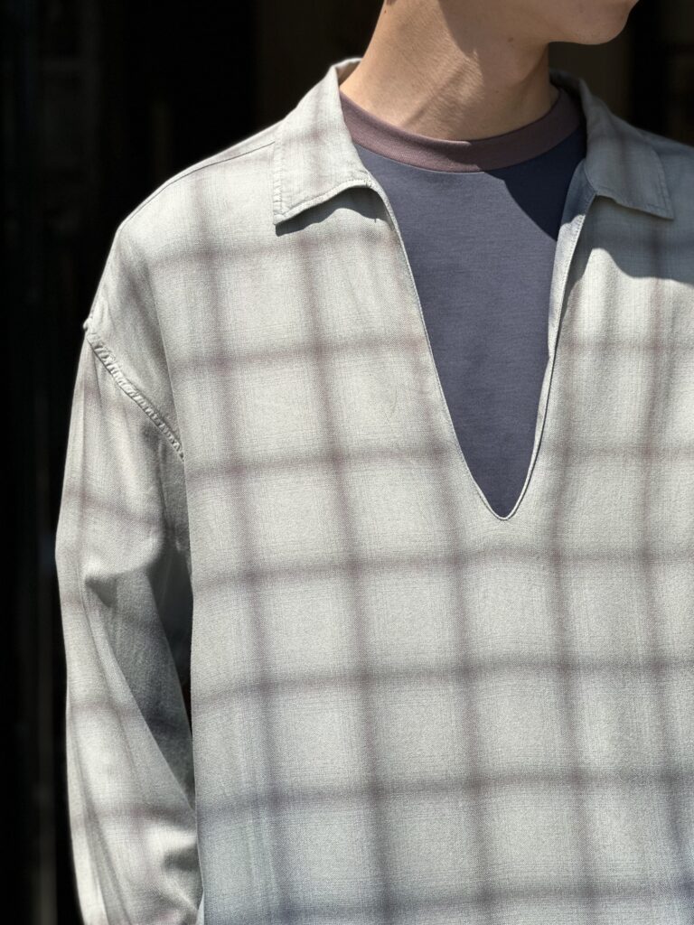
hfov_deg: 19.1
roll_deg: -0.2
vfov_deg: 25.3
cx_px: 347
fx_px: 2058
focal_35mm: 77
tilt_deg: -5.1
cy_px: 462
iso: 32
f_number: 2.8
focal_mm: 9
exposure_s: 1/1014
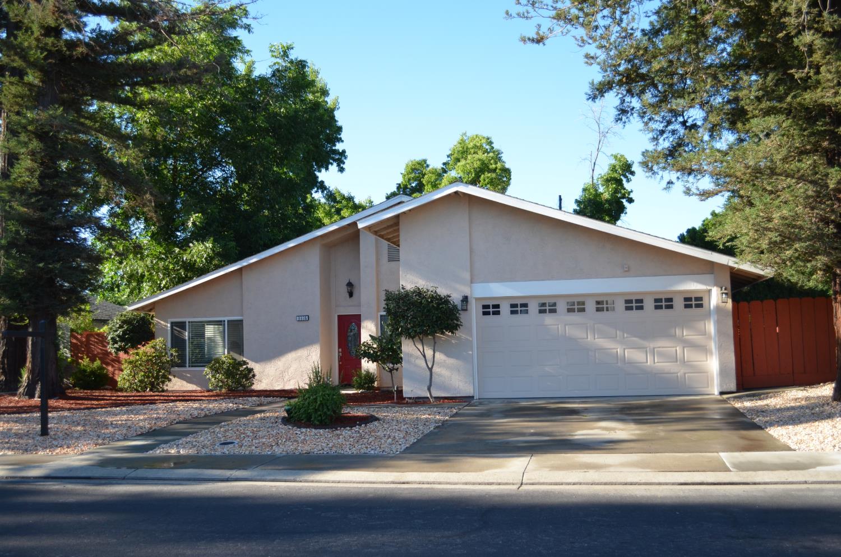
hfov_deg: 53.2
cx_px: 420
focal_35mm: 36
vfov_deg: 36.7
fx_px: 839
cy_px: 278
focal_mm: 24
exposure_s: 1/1000
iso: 450
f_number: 4
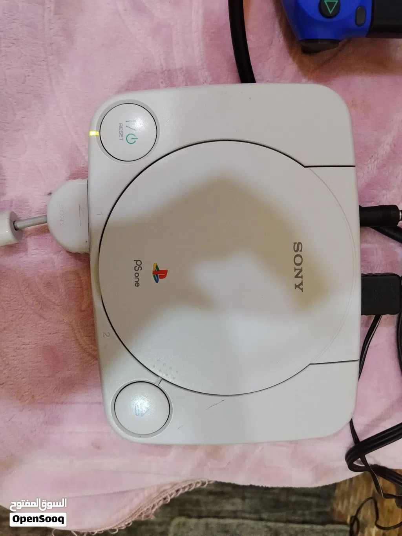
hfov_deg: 48.2
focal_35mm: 29
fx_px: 449
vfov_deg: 61.7
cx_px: 201
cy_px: 268
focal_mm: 4.22
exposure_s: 1/33
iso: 800
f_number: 1.8
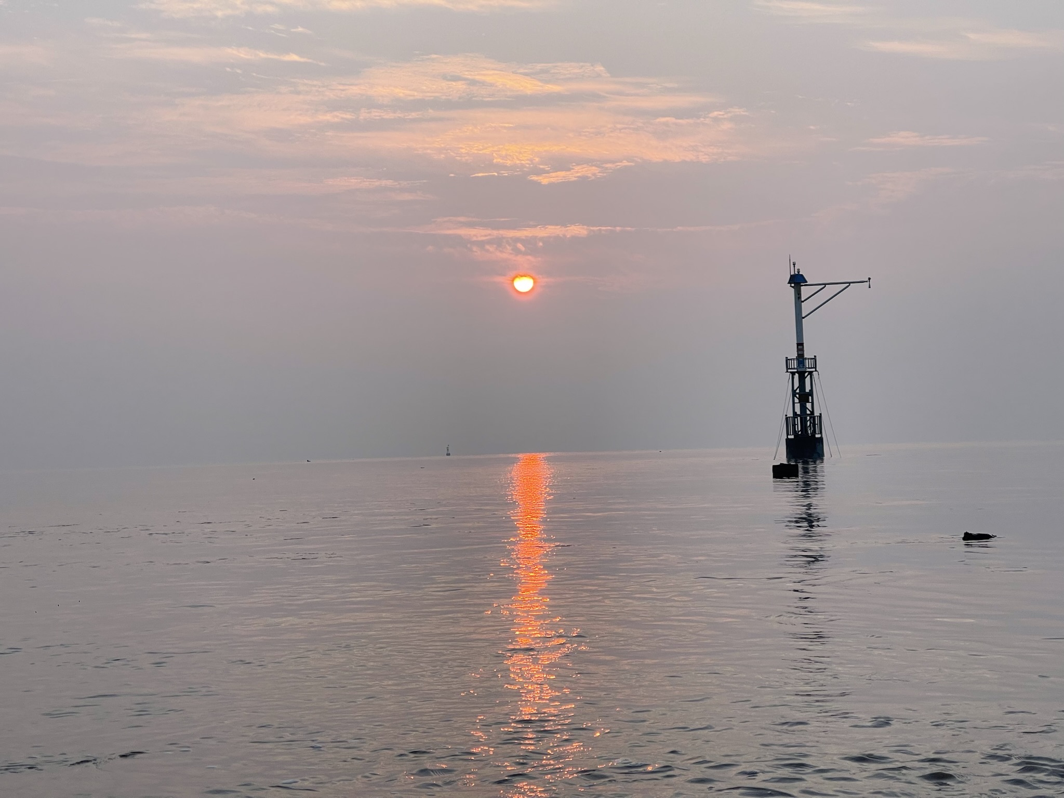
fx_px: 1967
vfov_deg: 22.9
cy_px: 399
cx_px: 532
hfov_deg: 30.3
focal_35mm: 64
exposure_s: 1/398
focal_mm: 7.5
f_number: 2.2
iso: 20
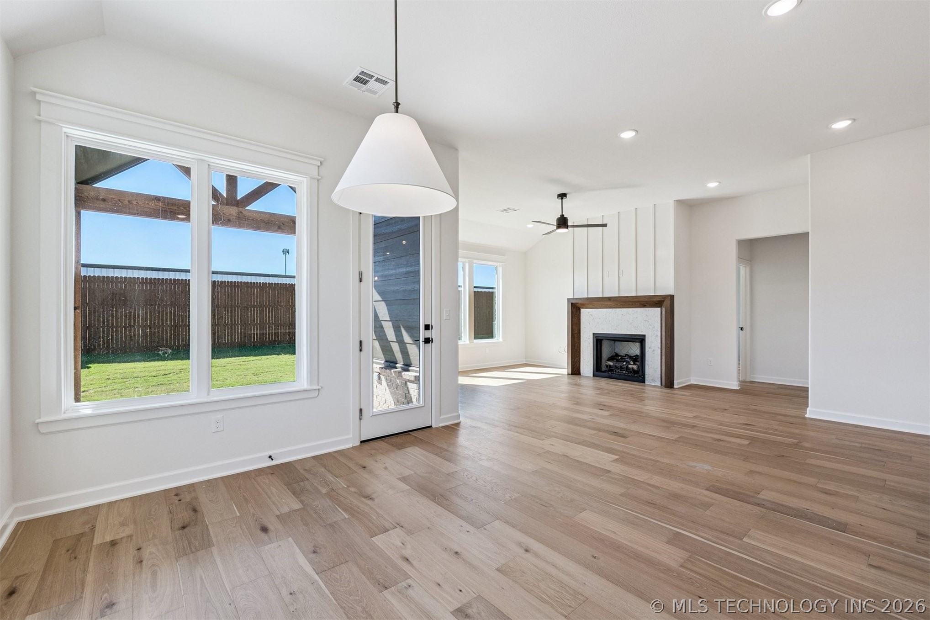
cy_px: 310
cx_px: 465
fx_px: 387
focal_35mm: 15
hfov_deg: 100.4
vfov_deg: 77.3
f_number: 6.3
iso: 200
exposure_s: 1/125
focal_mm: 10
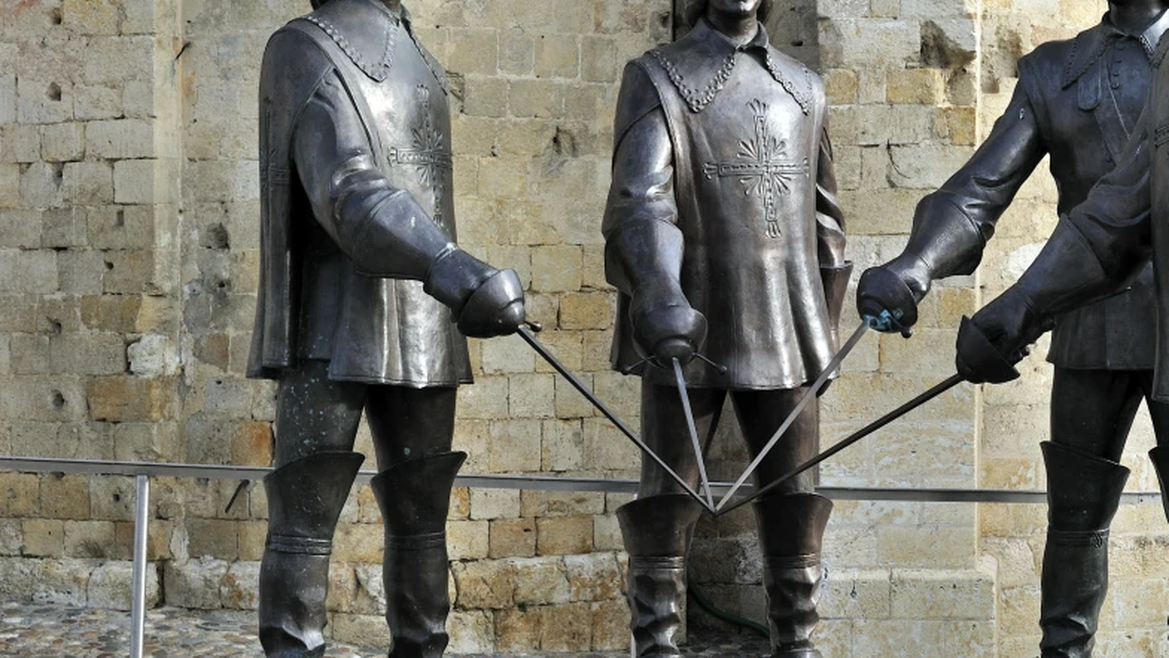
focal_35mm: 80
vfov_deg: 15.1
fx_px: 2480
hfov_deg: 26.2
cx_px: 850
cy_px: 308
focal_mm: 50
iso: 200
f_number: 10
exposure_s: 1/125
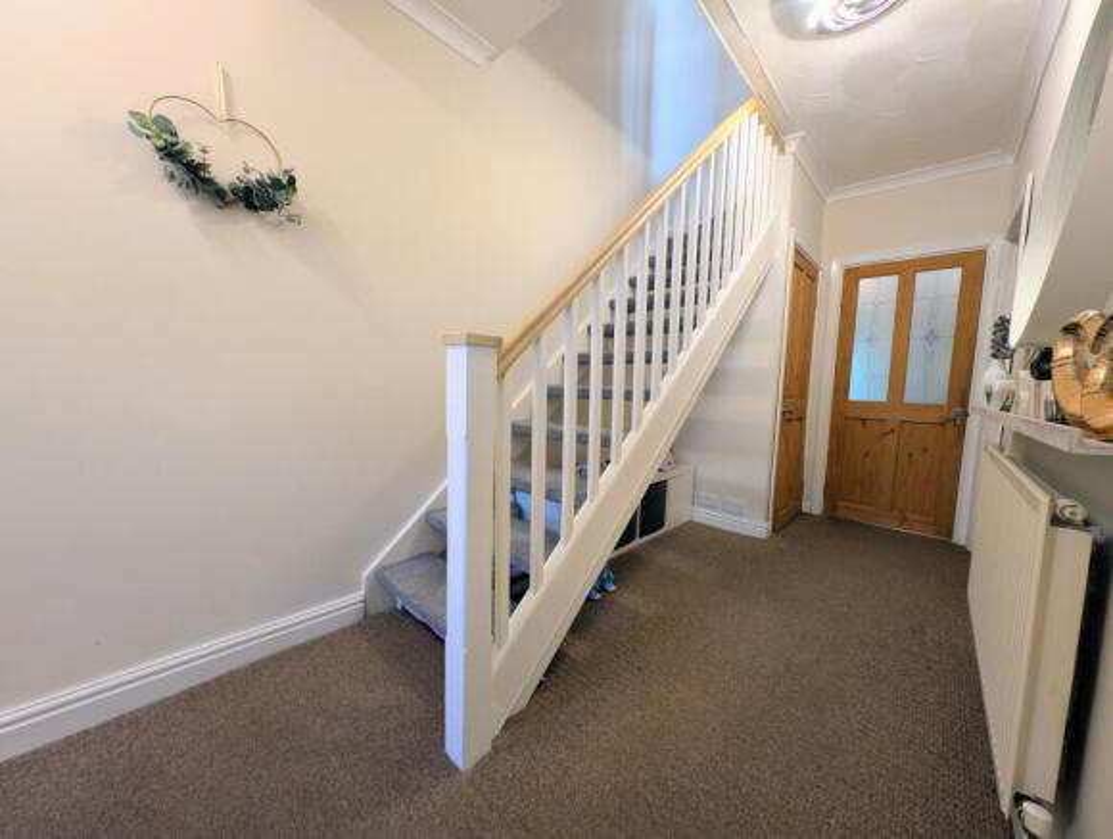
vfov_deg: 94.7
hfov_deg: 110.4
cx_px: 556
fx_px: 386
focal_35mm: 12
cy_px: 420
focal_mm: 2.23
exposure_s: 1/22.5
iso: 77
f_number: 1.95
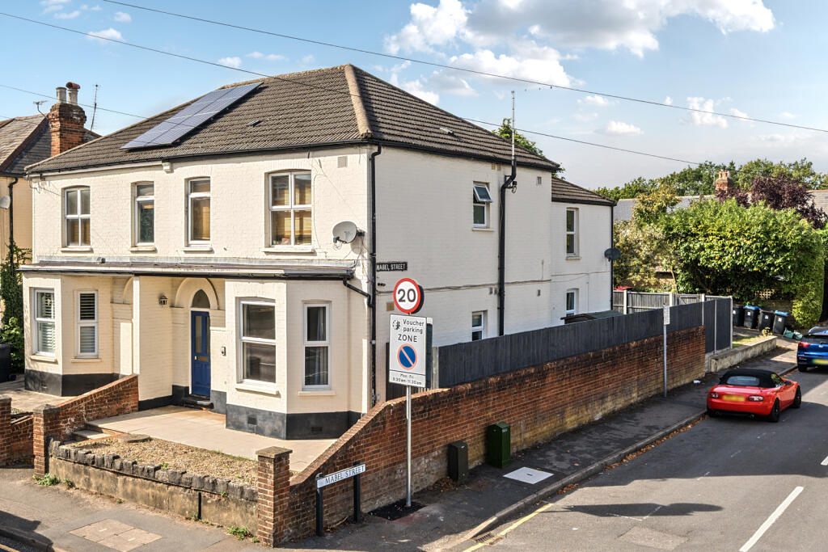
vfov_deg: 36.9
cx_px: 414
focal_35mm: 36
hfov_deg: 53.1
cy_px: 276
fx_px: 828
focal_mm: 24
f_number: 8
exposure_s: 1/500
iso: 200
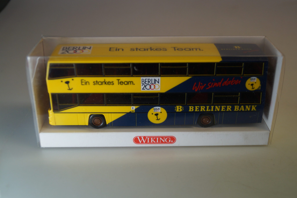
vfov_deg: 29.9
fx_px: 371
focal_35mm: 45
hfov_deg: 43.6
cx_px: 148
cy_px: 99
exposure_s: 1/160
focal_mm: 30
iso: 250
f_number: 4.5
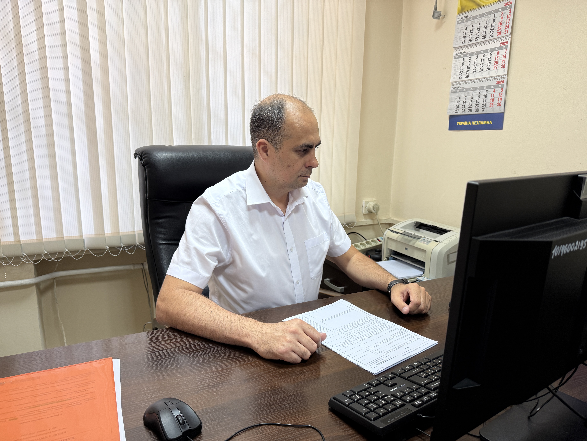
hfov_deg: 71.6
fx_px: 407
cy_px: 220
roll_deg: +0.1
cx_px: 294
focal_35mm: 24
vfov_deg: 56.8
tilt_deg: -10.6
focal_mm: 6.76
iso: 100
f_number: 1.78
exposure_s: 1/50
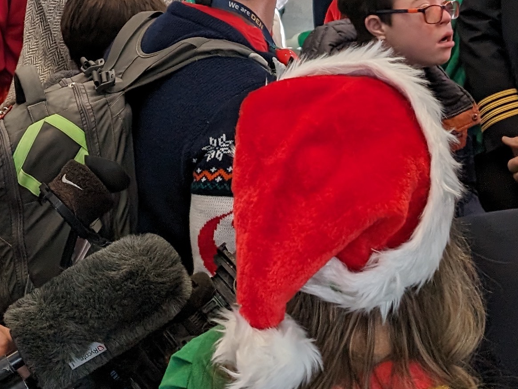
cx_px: -17
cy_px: -143
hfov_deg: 22.3
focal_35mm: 84
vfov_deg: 16.4
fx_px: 1257
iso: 76
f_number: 1.68
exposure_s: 1/216
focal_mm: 6.9
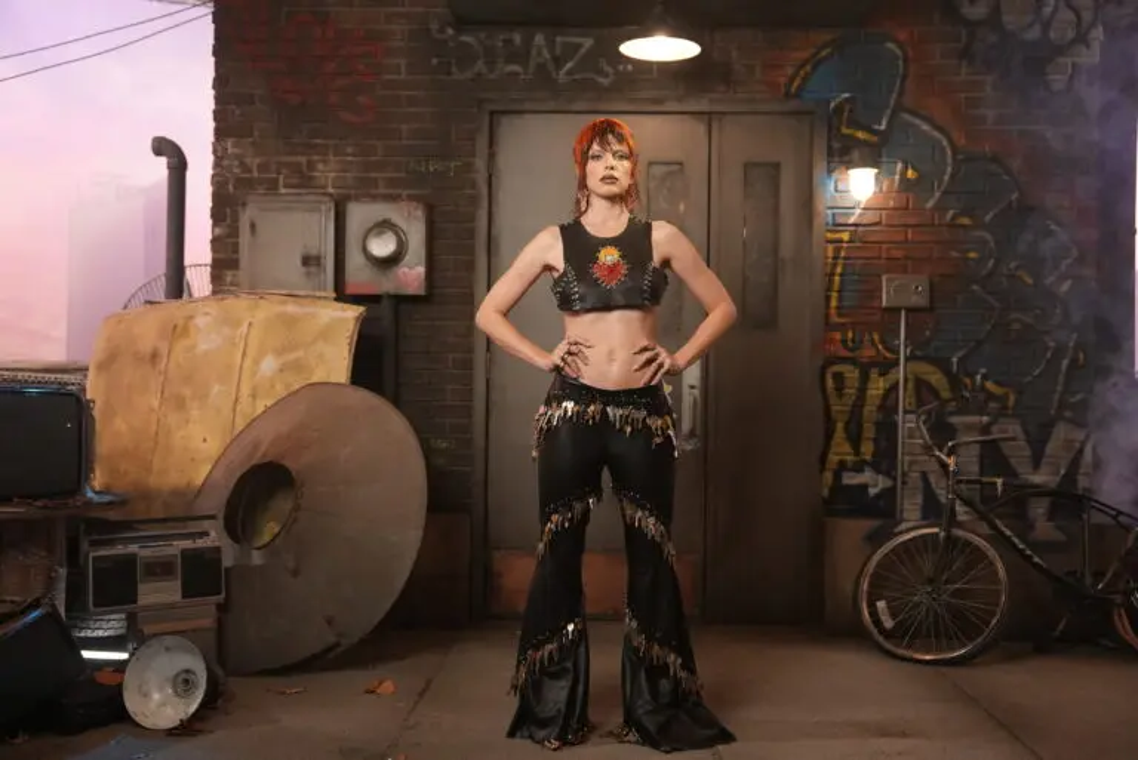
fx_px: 1170
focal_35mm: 37
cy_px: 380
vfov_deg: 36.0
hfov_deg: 51.9
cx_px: 569
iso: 4000
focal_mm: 37
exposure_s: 1/400
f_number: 2.8
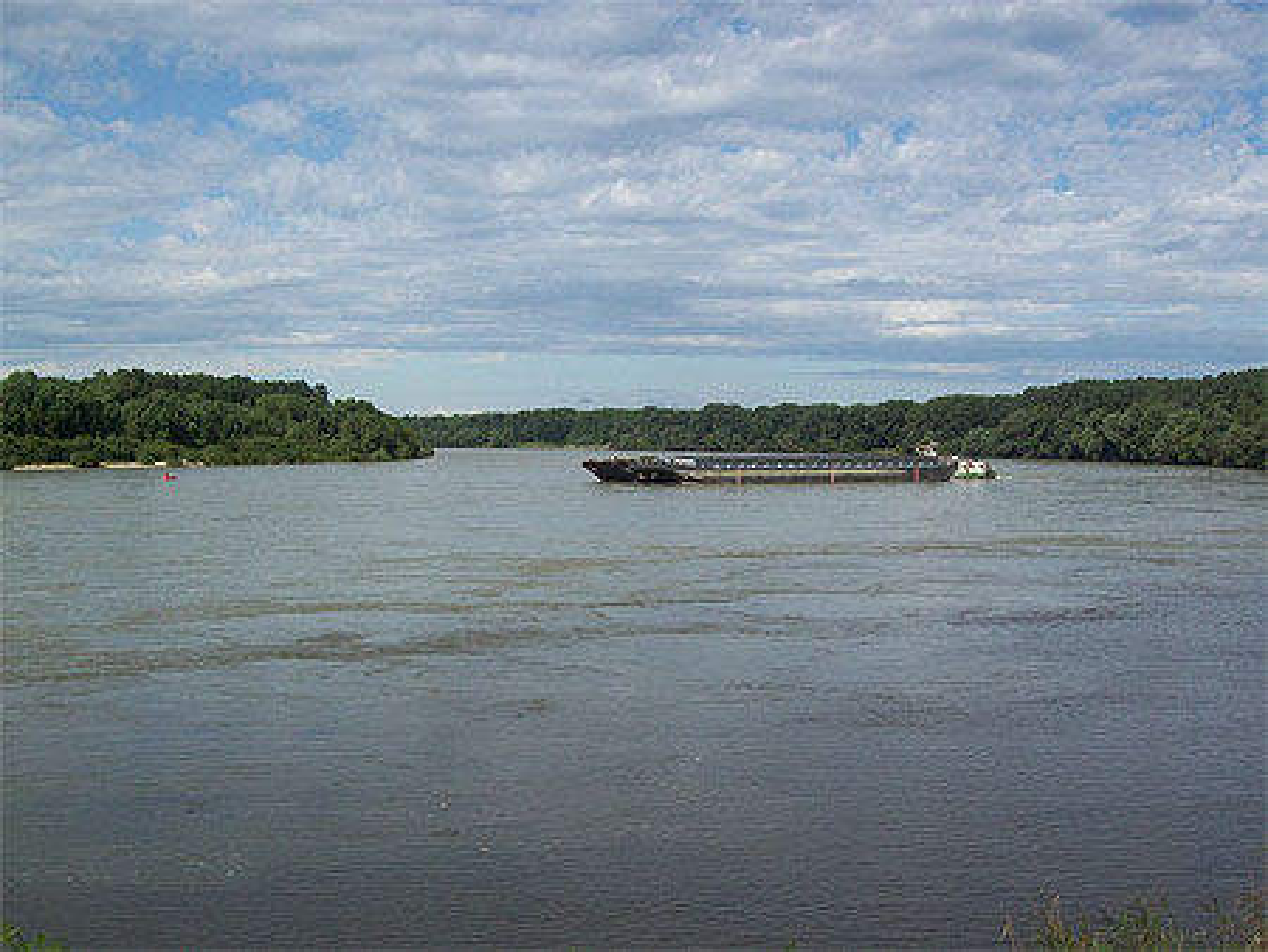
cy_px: 476
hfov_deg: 42.1
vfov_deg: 32.2
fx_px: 1649
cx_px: 634
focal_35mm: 45
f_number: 5.4
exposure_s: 1/853
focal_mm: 7.6
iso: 80
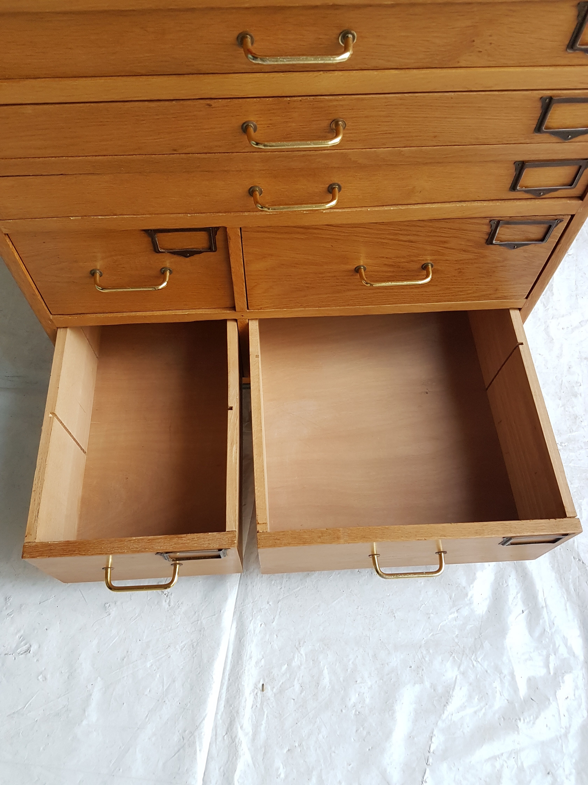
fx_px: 589
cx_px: 294
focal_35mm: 26
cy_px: 392
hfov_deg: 53.1
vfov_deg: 67.3
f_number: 1.7
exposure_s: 1/60
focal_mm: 4.2
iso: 125
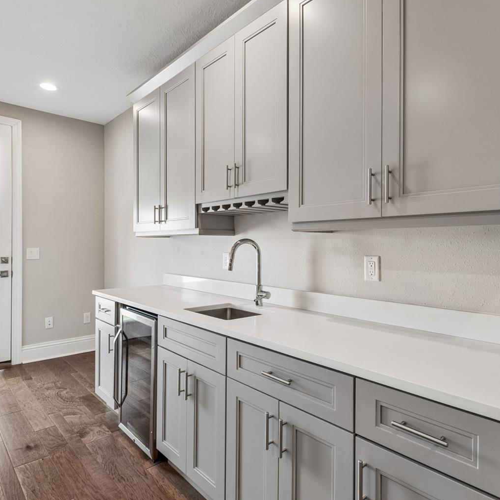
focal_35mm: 20
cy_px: 242
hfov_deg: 74.8
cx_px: 240
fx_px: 327
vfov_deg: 74.8
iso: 100
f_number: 7.1
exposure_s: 1/6
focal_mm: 10
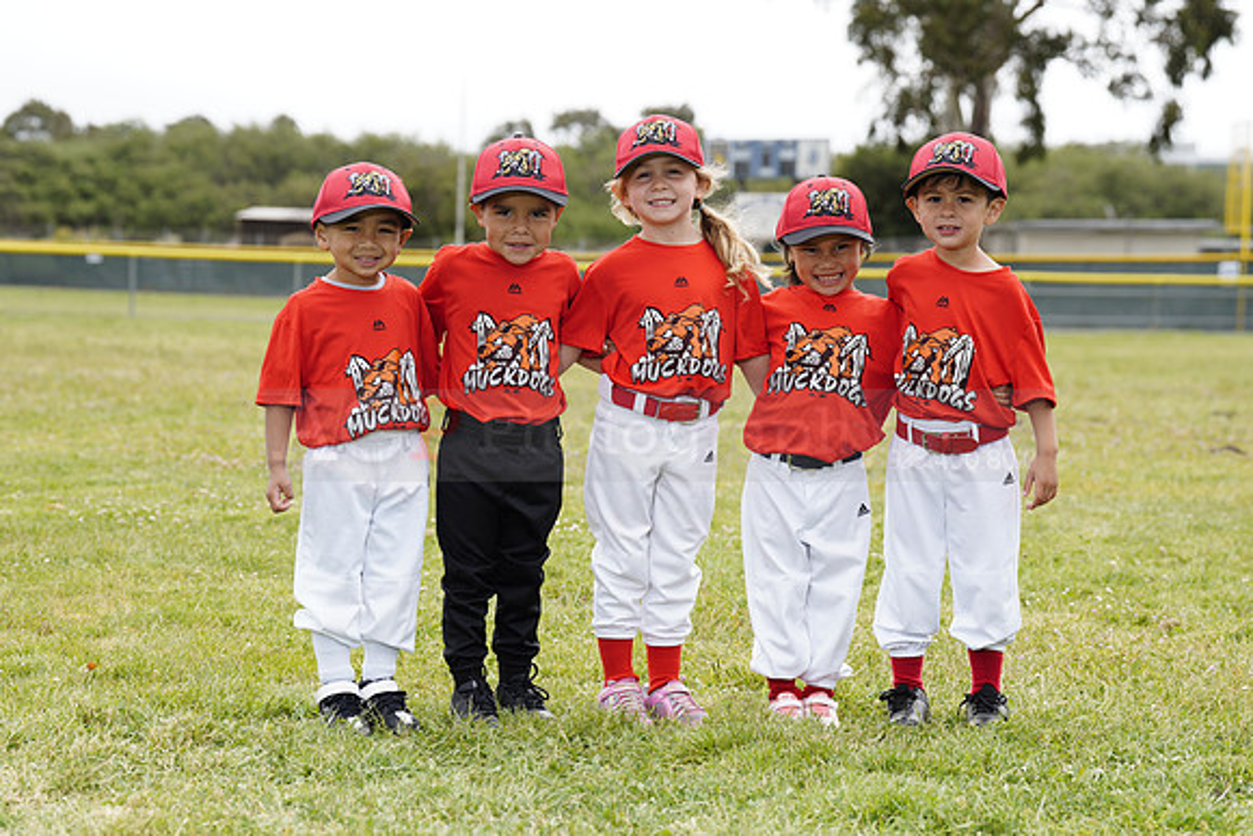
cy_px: 418
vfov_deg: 13.7
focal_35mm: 100
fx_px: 3481
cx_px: 626
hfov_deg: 20.4
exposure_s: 1/250
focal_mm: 100
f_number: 5.6
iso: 100
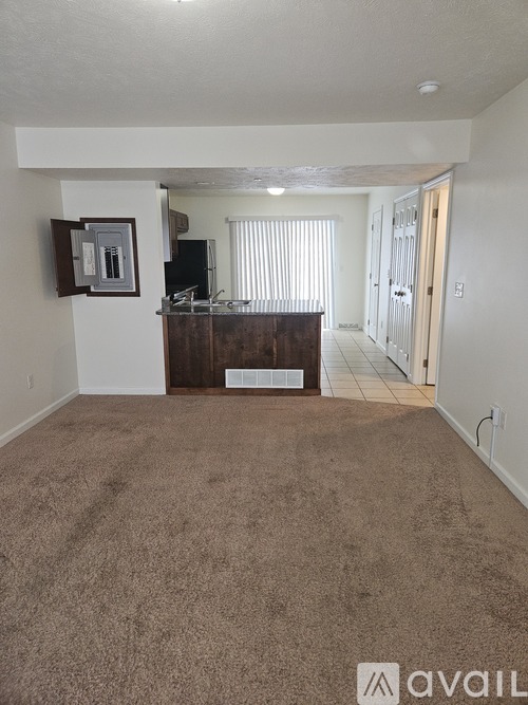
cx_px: 264
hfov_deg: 58.9
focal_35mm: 23
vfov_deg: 73.9
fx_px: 468
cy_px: 352
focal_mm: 5.4
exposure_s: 1/60
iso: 125
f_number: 1.8
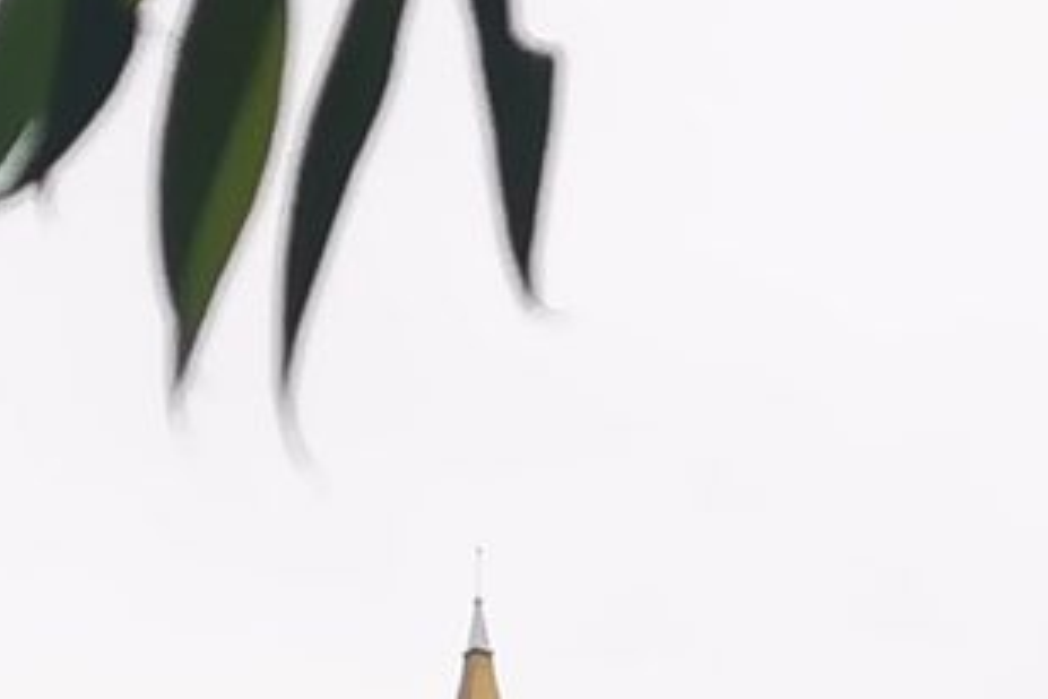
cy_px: 1870
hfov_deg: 9.5
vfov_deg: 6.1
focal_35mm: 214
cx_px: 1065
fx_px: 6229
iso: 50
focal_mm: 5.58
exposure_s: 1/556
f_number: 1.8
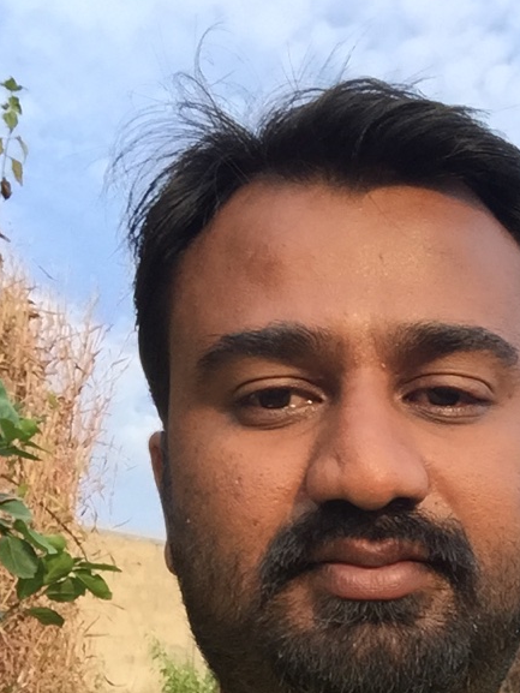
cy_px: 563
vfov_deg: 33.8
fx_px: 1101
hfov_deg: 26.3
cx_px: 377
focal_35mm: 55
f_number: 2.2
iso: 32
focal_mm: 2.65
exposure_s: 1/116
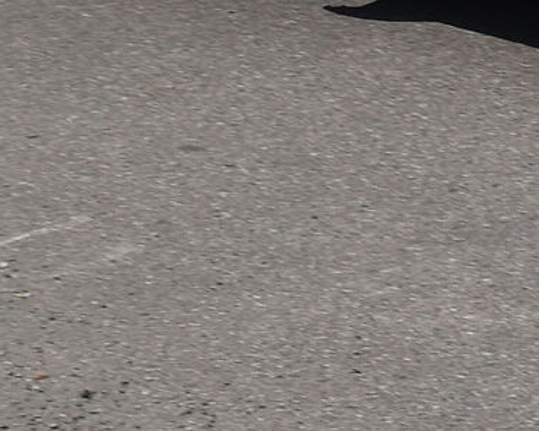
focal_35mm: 242
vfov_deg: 6.2
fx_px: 3862
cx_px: 1445
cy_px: -440
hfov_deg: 7.3
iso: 200
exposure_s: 1/500
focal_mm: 40
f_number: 11
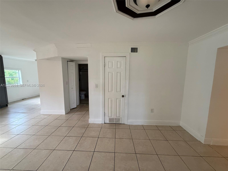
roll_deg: -0.9
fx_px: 92
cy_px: 86
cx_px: 114
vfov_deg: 85.7
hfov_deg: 102.1
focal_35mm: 14
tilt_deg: -5.7
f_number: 2.2
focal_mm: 2.22
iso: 200
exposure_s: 1/120
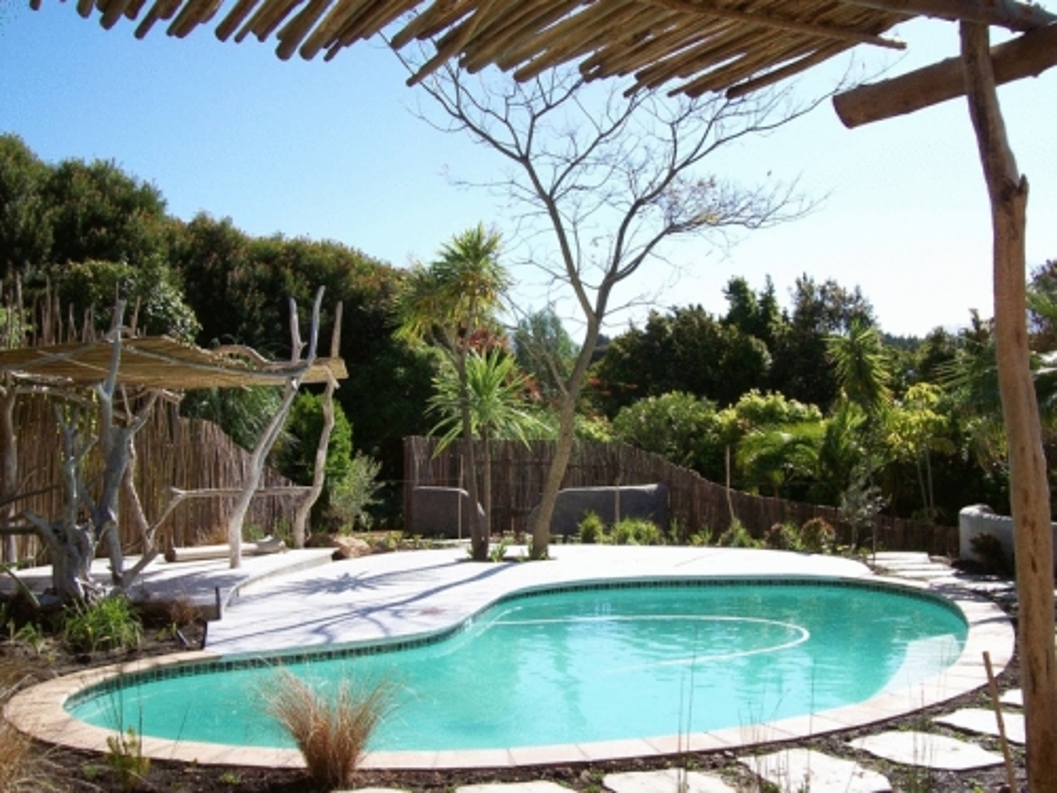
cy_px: 396
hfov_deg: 51.4
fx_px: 1099
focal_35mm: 36
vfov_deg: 39.7
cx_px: 528
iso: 80
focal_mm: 6
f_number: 4.8
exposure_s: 1/385
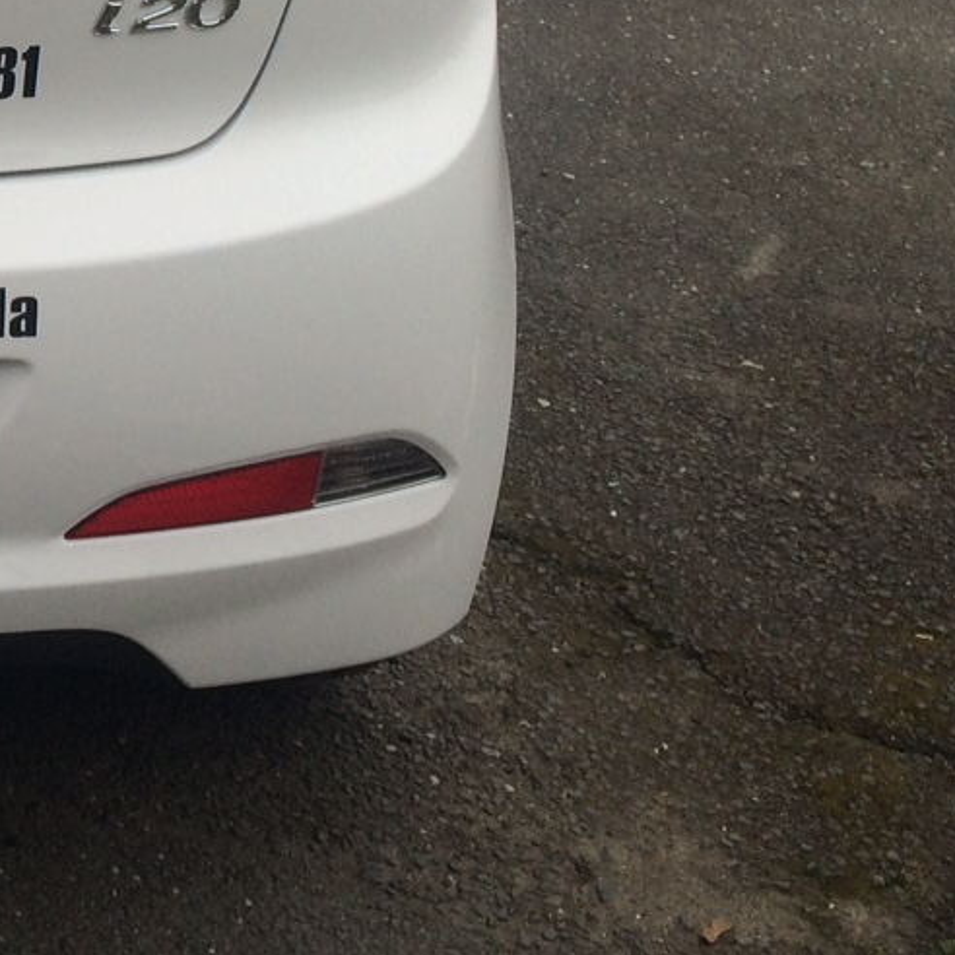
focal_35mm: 85
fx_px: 2653
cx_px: -481
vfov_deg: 19.7
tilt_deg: -23.0
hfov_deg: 18.1
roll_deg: +0.5
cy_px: -31
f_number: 2.2
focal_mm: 4.15
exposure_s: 1/247
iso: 32
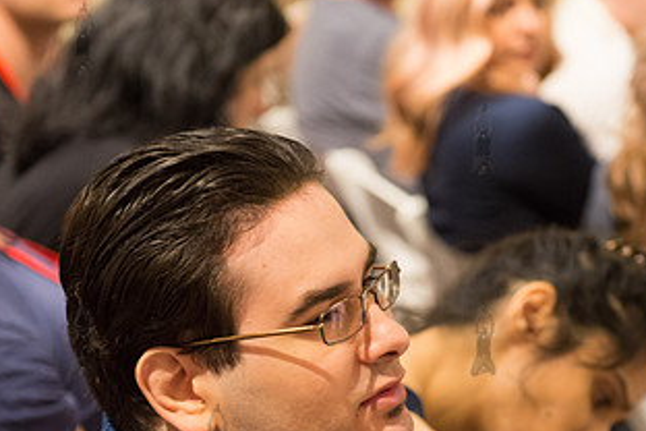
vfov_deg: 10.5
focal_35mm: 130
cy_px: 339
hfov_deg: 15.7
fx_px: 2333
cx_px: 482
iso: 3200
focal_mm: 70
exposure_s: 1/100
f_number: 3.5
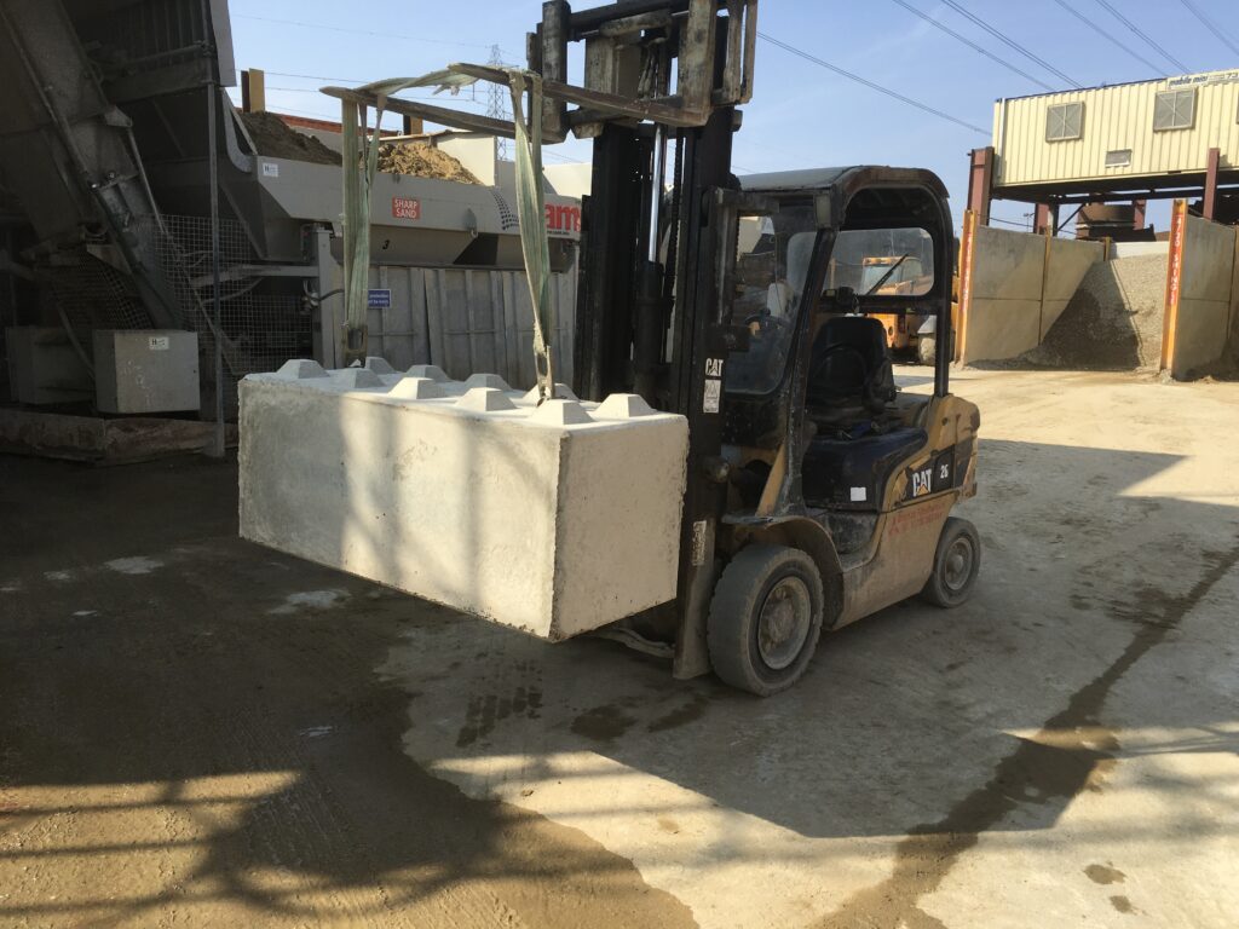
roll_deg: +0.6
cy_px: 464
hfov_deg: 61.7
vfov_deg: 48.2
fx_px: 1038
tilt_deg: -9.2
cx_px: 620
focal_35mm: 29
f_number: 2.2
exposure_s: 1/1350
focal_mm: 4.15
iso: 25
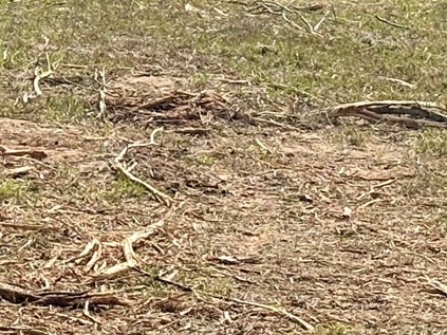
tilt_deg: -2.2
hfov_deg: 7.7
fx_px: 3253
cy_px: -221
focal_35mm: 252
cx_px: -180
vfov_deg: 5.8
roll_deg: +0.6
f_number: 1.6
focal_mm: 5.96
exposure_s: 1/3663
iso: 40
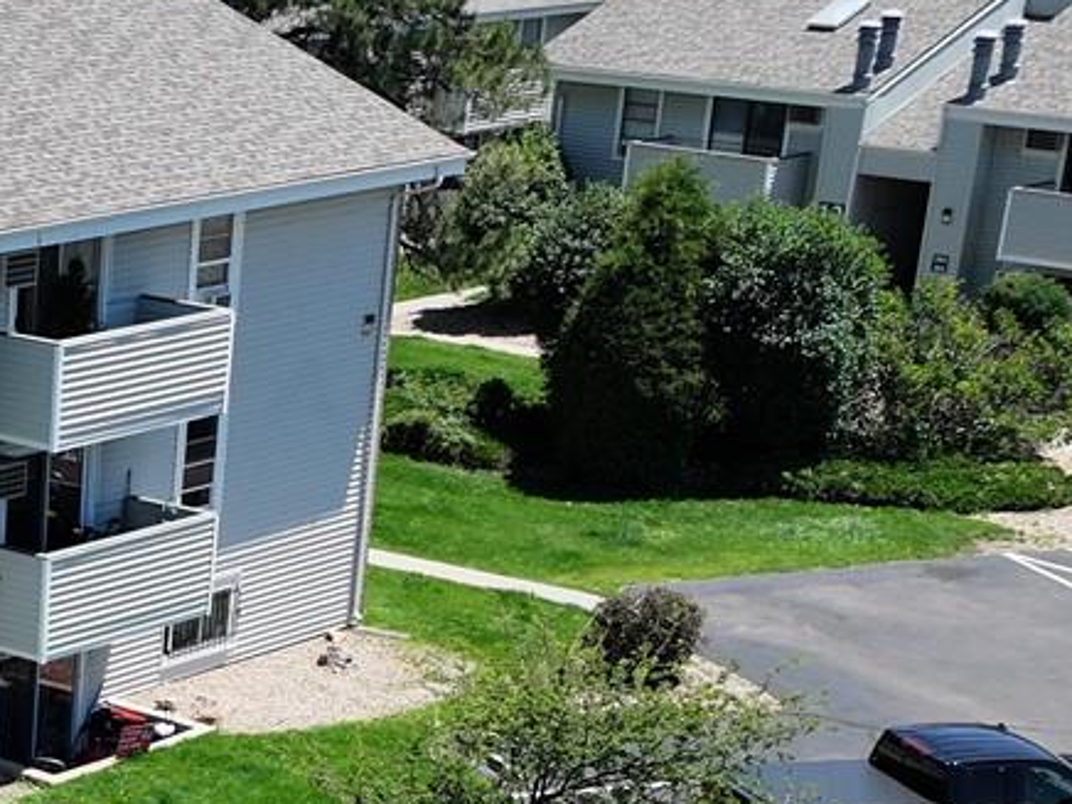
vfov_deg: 15.6
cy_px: 1168
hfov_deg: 20.2
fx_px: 2725
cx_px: -361
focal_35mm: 88
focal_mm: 12.29
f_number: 2.8
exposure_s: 1/2000
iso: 130
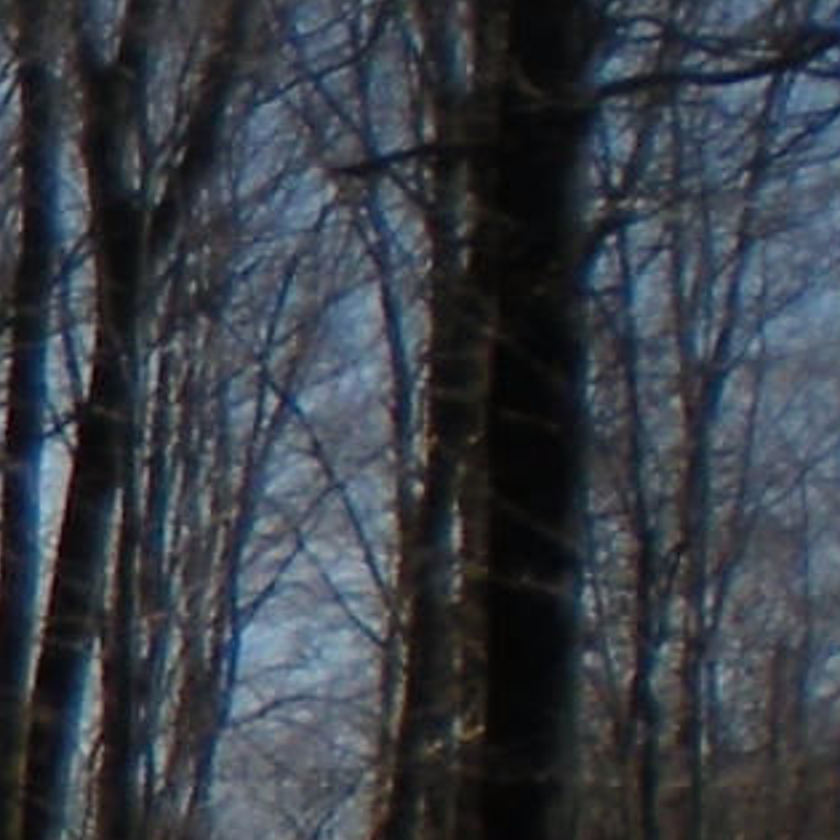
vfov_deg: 6.1
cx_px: -2441
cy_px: 1405
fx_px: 7797
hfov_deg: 5.4
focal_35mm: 284
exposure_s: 1/570
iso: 64
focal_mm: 6.3
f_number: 4.6
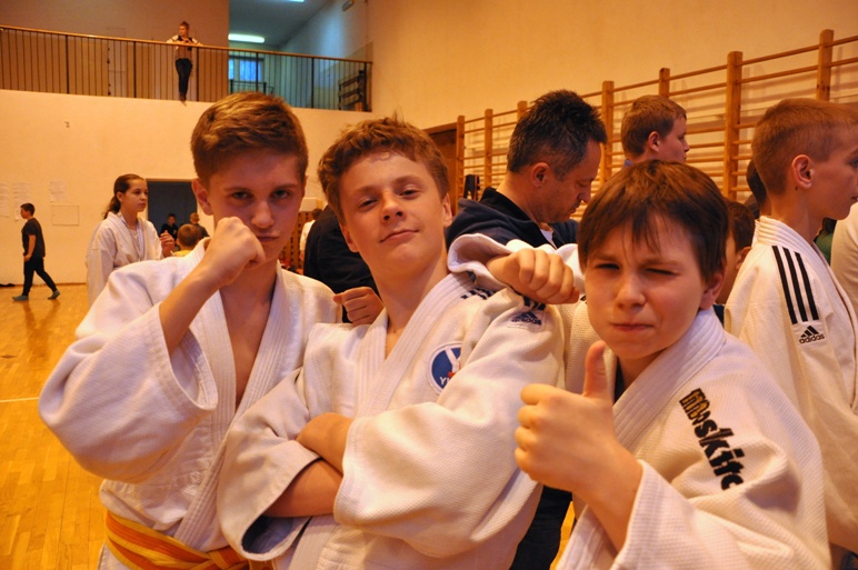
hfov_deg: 67.4
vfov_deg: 47.8
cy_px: 285
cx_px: 429
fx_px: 643
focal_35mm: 27
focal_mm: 18
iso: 1600
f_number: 3.5
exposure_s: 1/320
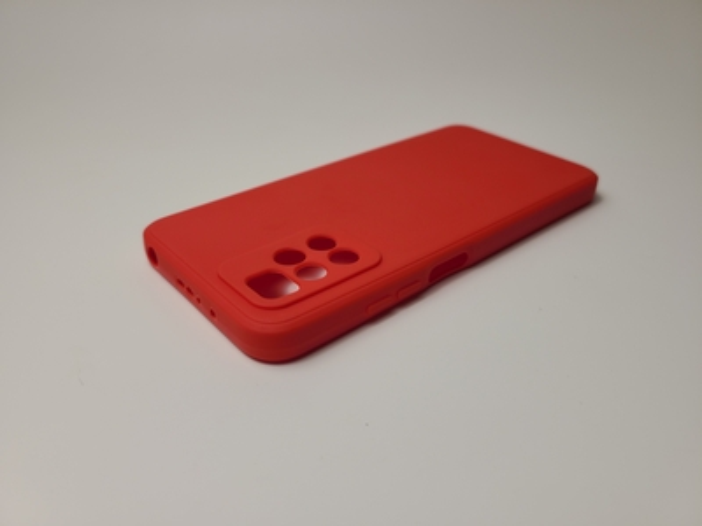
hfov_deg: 67.3
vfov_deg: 53.1
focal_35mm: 26
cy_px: 263
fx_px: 527
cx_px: 351
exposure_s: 1/109
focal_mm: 5.4
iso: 40
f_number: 1.8
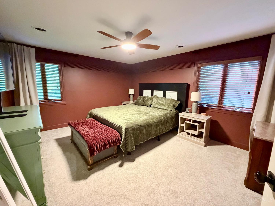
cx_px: 138
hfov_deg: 102.1
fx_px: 111
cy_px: 103
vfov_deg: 85.7
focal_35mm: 14
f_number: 2.2
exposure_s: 1/60
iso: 1000
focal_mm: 2.22
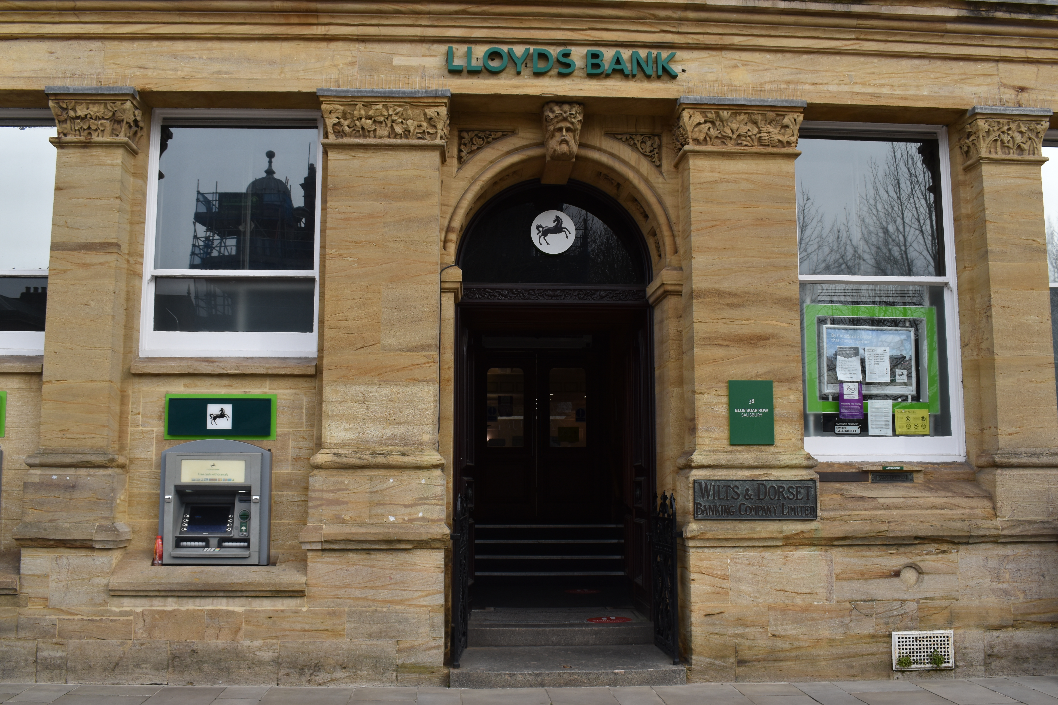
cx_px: 529
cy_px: 352
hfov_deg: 55.1
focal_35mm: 34
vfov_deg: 38.4
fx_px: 1014
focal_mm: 23
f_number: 7.1
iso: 200
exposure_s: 1/250
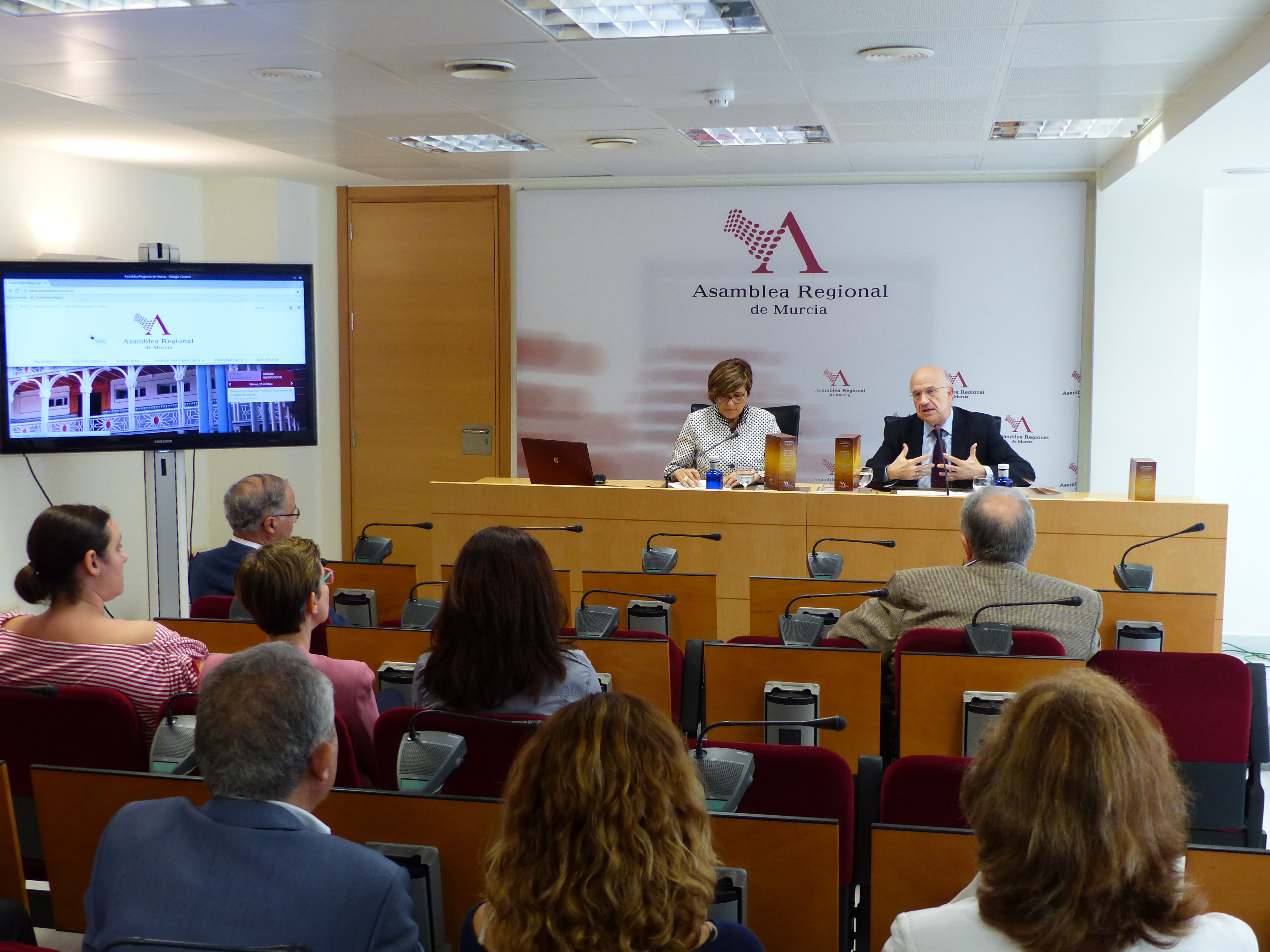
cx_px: 635
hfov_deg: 46.8
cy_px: 476
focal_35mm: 40
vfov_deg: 36.0
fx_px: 1468
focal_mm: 7.1
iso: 200
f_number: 2.8
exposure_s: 1/60
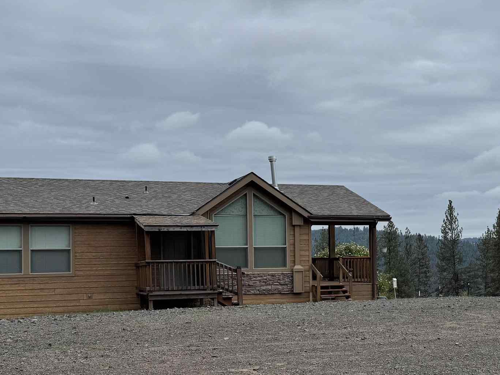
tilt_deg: +1.5
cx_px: 322
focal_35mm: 54
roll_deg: +0.7
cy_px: 240
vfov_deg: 26.9
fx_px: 780
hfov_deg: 35.3
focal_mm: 6.76
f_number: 1.78
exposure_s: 1/5814
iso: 80
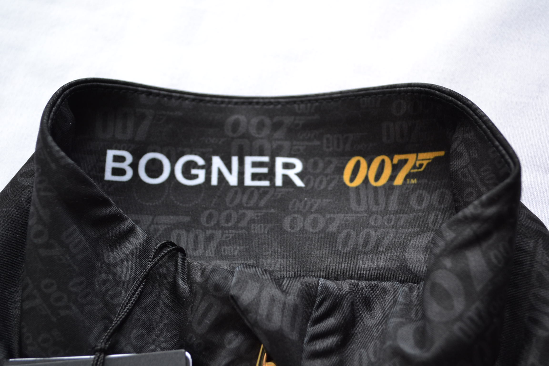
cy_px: 183
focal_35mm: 51
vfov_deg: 26.5
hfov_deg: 38.9
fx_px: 778
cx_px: 274
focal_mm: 34
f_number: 5
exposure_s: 1/60
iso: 400
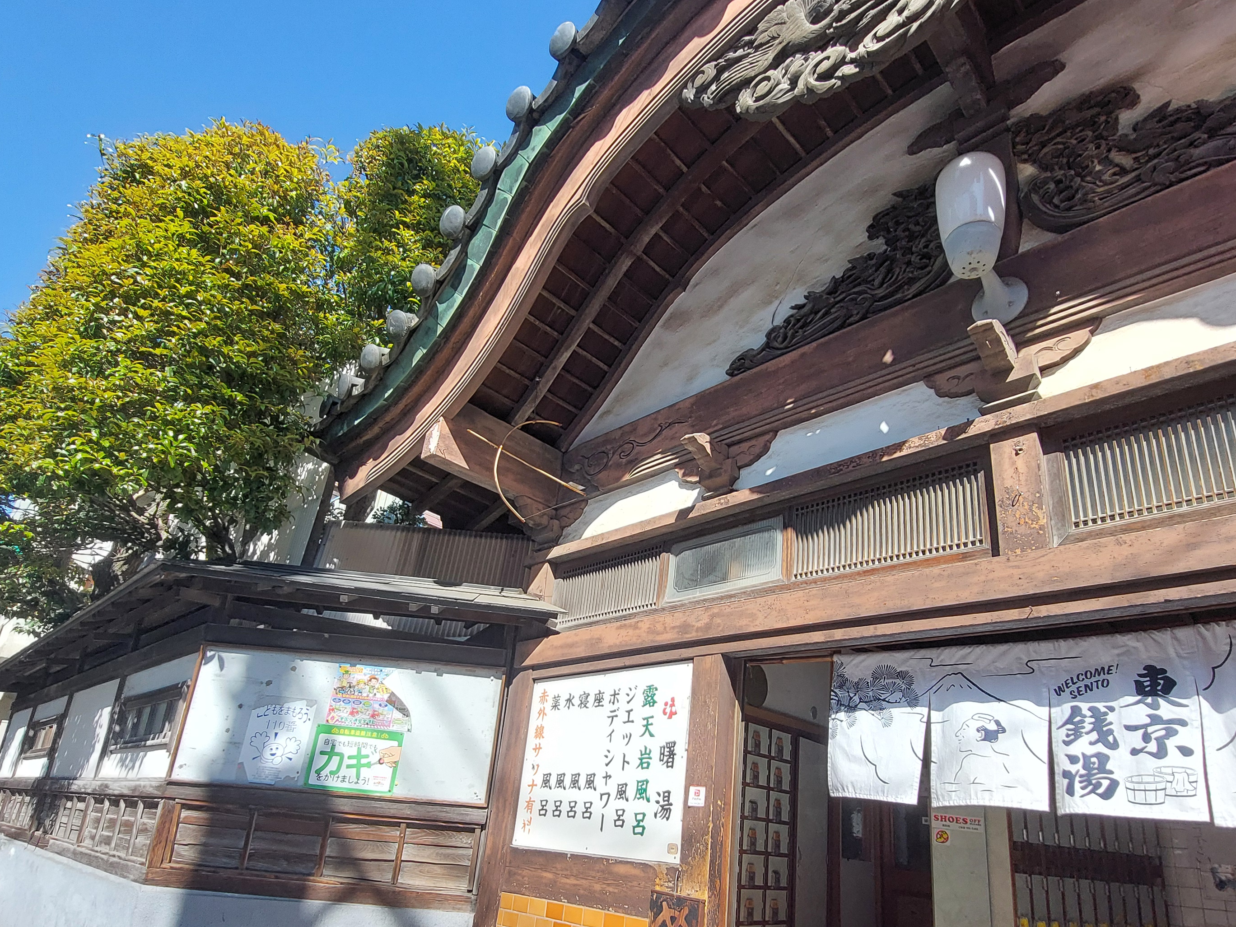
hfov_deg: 84.5
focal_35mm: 19
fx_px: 678
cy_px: 561
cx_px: 661
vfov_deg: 67.9
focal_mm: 1.74
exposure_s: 1/759
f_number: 2.2
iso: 50
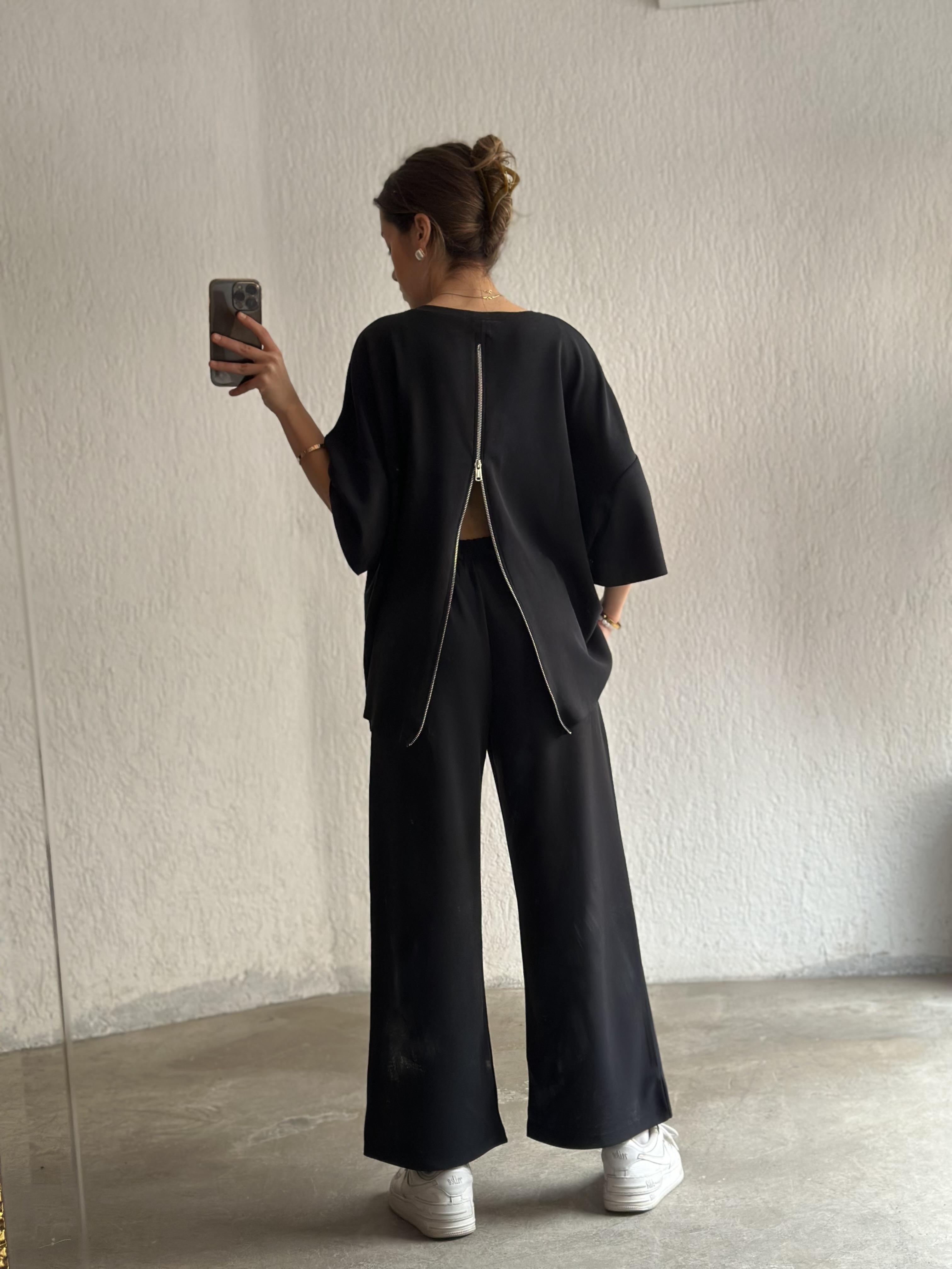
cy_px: 634
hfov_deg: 30.3
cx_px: 476
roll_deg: +0.3
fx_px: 1760
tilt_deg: -20.8
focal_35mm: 48
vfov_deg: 39.7
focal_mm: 6.86
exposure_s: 1/70
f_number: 1.78
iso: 125
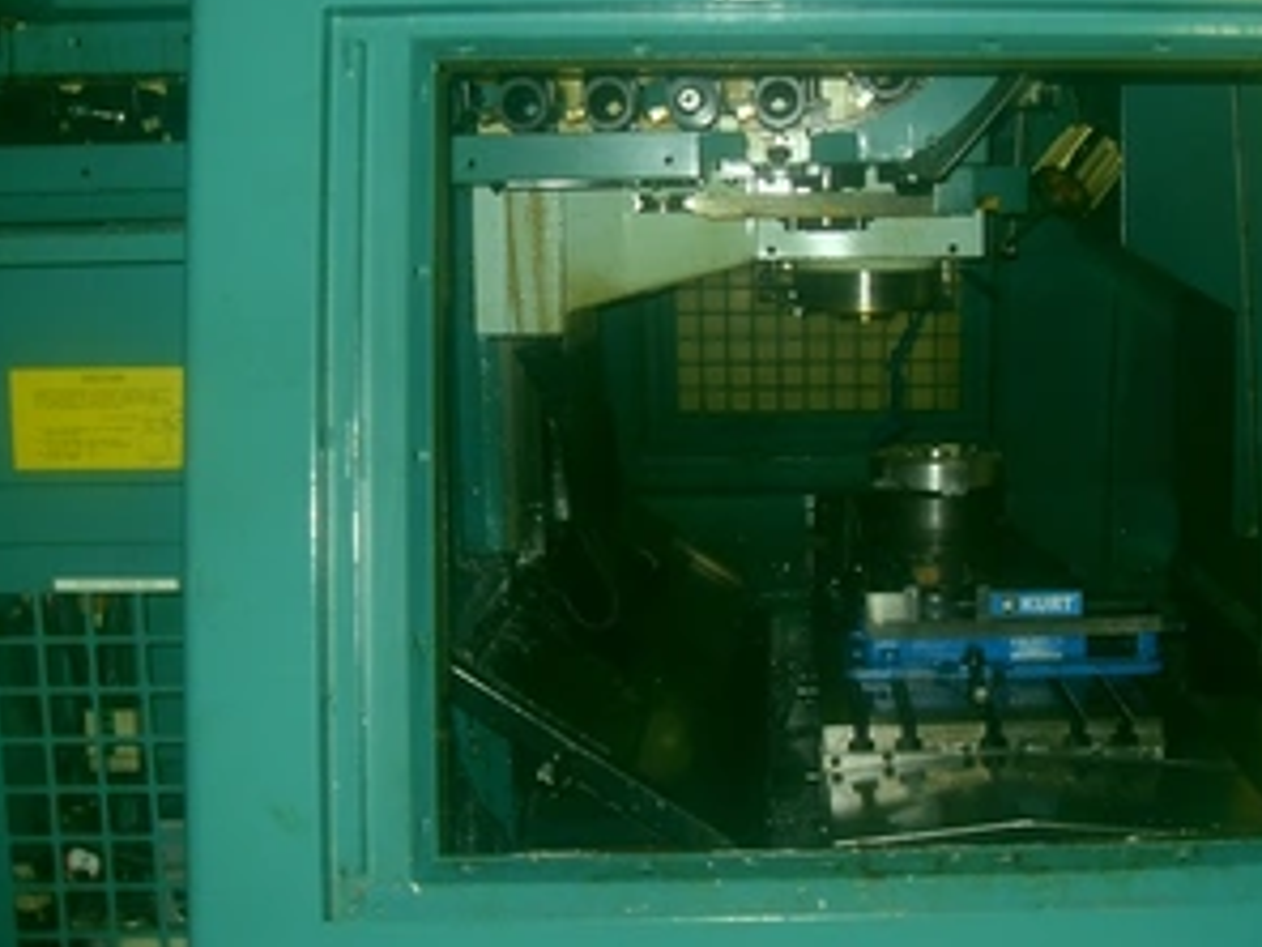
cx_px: 797
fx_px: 1677
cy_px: 367
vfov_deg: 31.4
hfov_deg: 40.9
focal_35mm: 46
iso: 100
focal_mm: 6.3
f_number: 2.8
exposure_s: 1/45
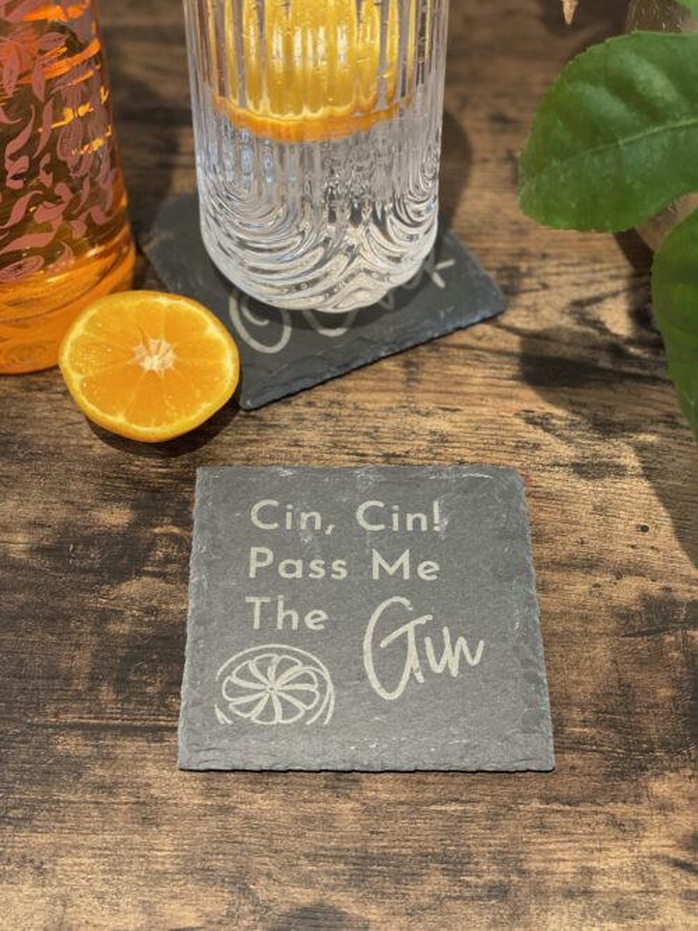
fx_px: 1398
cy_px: 466
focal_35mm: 52
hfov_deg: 28.0
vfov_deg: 36.8
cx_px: 349
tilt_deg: -52.9
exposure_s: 1/33
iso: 250
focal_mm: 6
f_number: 2
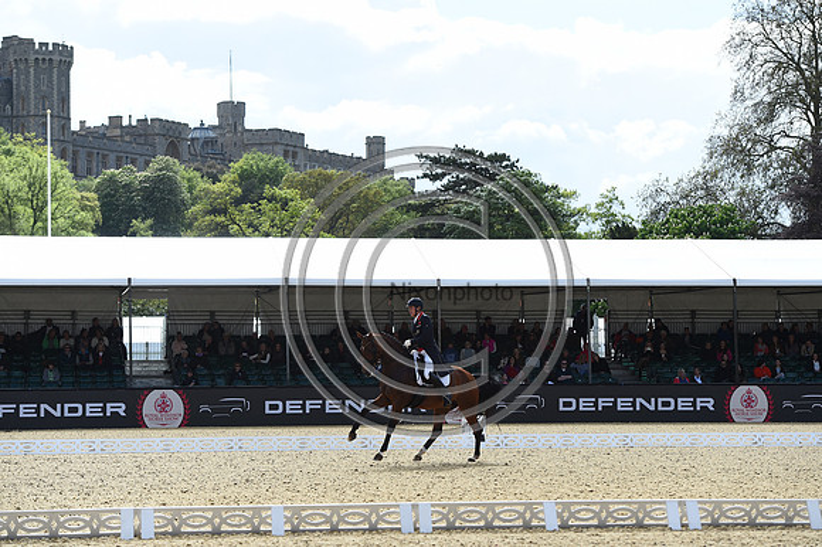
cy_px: 274
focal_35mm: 95
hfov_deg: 21.5
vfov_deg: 14.4
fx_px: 2168
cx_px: 411
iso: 200
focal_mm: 95
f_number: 4.5
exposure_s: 1/1250
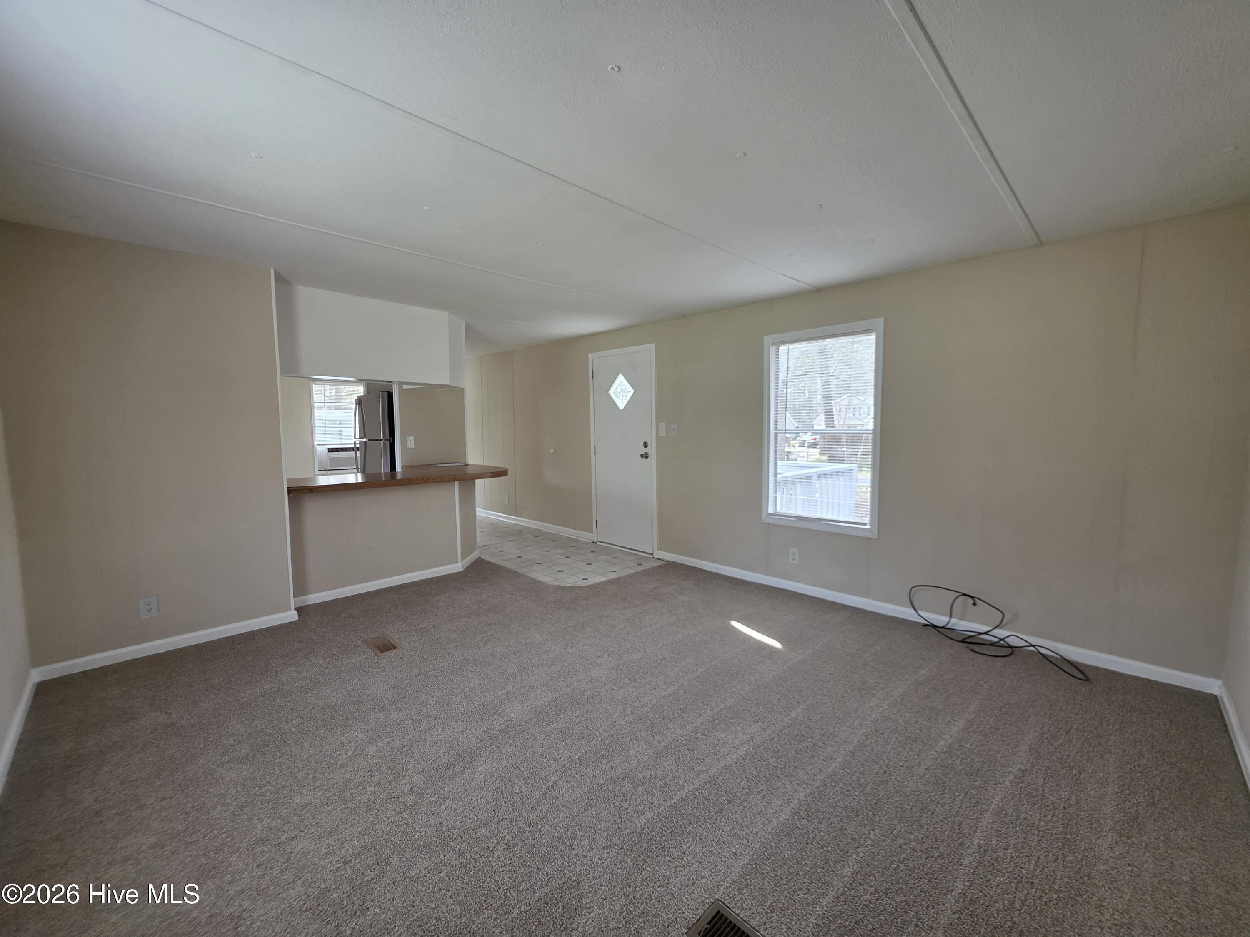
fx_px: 469
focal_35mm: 13
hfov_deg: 106.2
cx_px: 625
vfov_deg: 89.9
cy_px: 468
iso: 125
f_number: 1.9
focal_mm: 2.2
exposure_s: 1/120
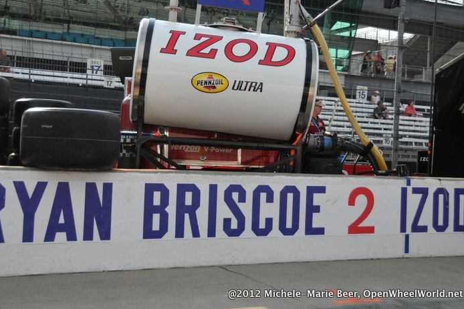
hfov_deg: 37.1
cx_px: 209
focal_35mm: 54
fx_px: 690
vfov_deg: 25.2
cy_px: 132
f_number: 4
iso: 1000
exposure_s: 1/6400
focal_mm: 31
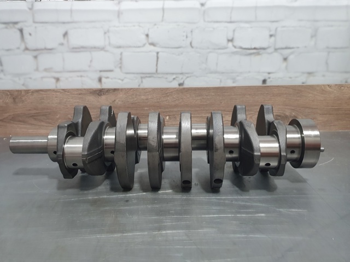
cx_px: 175
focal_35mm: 26
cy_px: 131
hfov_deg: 67.3
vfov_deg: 53.0
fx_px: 263
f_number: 1.5
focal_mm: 4.32
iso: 320
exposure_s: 1/50
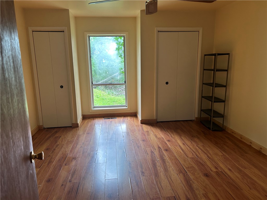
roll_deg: +0.7
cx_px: 134
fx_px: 201
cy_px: 100
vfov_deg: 53.1
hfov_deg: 67.3
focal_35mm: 26
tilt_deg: -11.8
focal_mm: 5.7
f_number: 1.5
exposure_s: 1/60
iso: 125
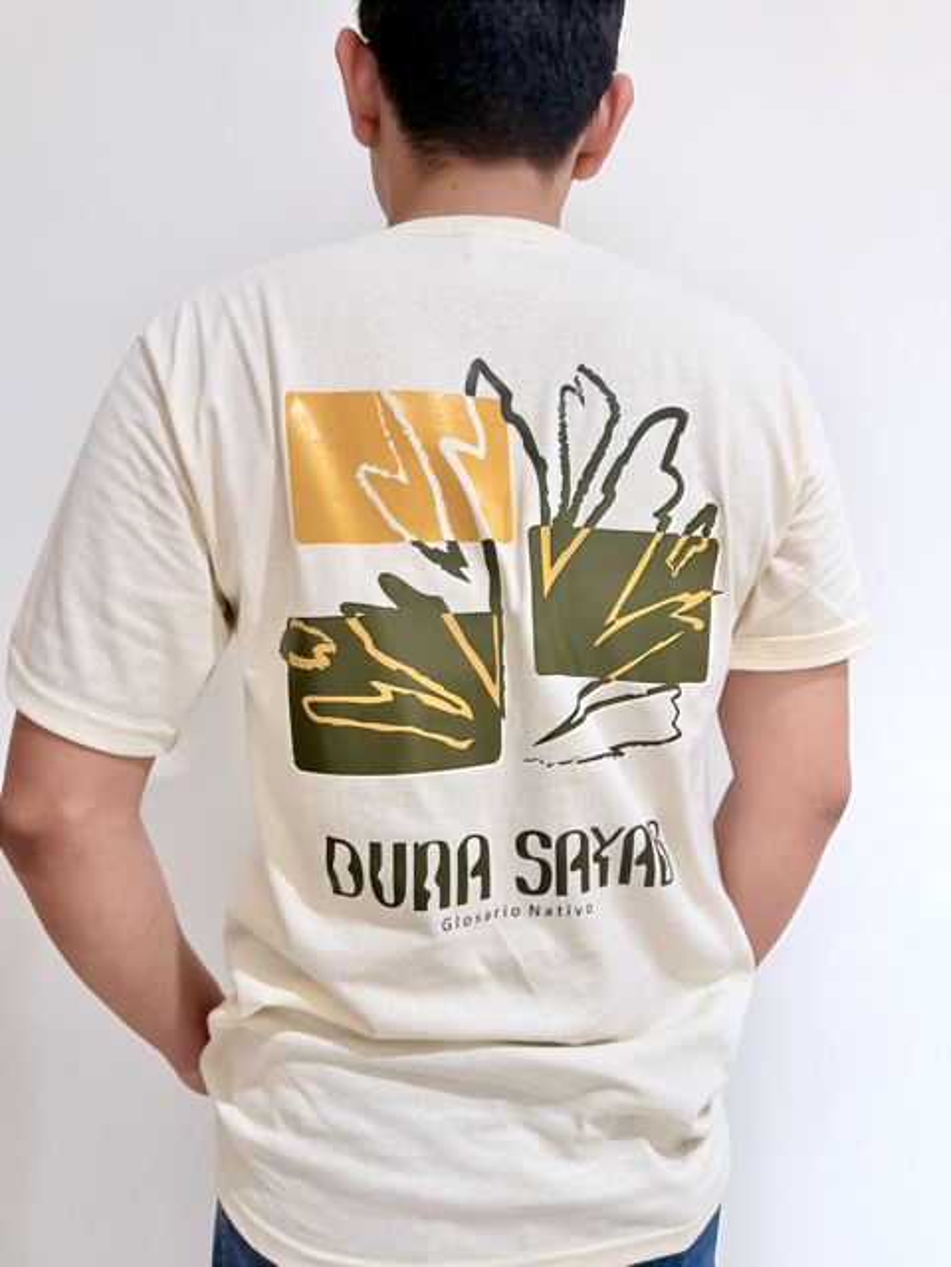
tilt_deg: -0.2
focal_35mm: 24
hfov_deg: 56.8
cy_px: 634
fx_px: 879
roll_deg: -1.6
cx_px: 476
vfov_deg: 71.6
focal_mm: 6.76
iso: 250
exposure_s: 1/60
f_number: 1.78
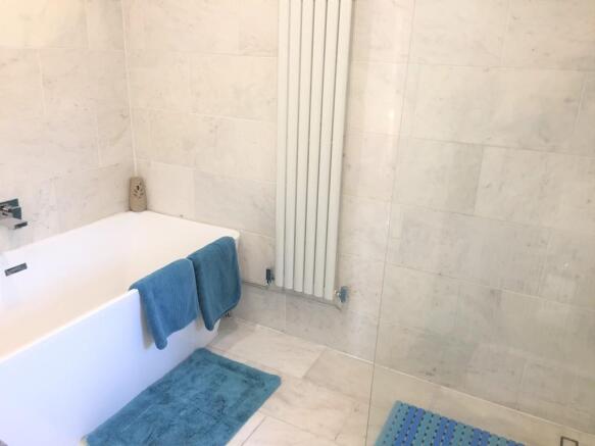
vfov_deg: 48.2
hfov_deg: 61.7
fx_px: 498
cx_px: 298
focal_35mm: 29
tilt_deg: -19.4
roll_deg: -1.9
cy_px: 223
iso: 64
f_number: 2.2
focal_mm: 4.15
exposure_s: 1/33
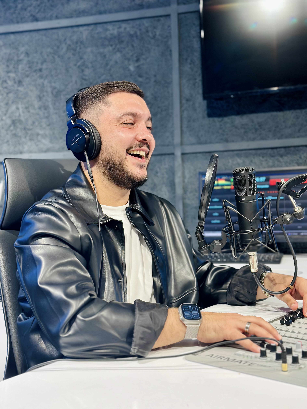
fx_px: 568
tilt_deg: -2.3
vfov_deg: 39.7
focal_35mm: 48
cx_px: 154
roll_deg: +1.8
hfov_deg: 30.3
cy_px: 204
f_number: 1.78
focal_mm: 6.86
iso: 125
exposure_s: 1/100
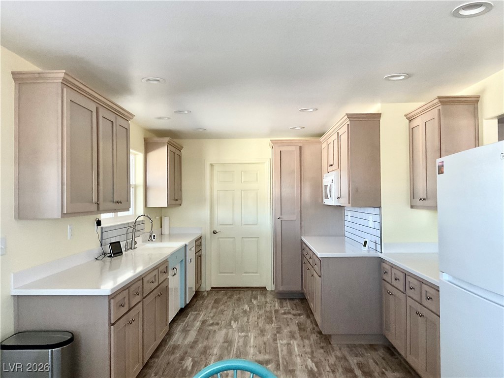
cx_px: 252
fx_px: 422
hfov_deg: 61.7
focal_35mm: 29
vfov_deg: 48.2
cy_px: 189
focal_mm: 3
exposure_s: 1/60
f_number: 1.8
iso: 125
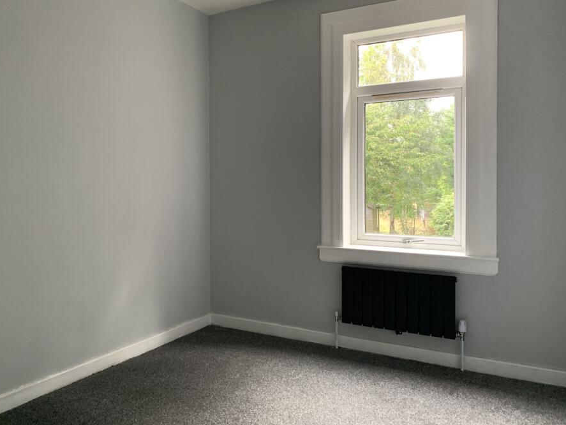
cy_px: 194
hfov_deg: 59.8
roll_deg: +1.5
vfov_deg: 46.8
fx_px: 491
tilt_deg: -0.7
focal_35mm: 30
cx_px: 256
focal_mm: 4.25
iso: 200
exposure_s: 1/60
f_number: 1.8
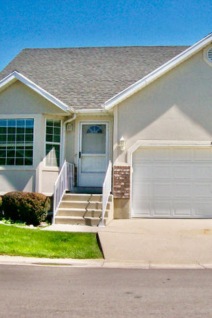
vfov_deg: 38.9
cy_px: 161
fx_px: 451
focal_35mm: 51
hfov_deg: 26.4
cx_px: 135
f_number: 4.8
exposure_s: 1/972
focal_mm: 6
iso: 80
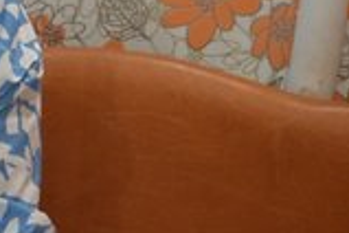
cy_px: -52
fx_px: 950
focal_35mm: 98
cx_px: -75
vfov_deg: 13.5
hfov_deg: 19.5
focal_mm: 39
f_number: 4
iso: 8000
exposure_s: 1/160
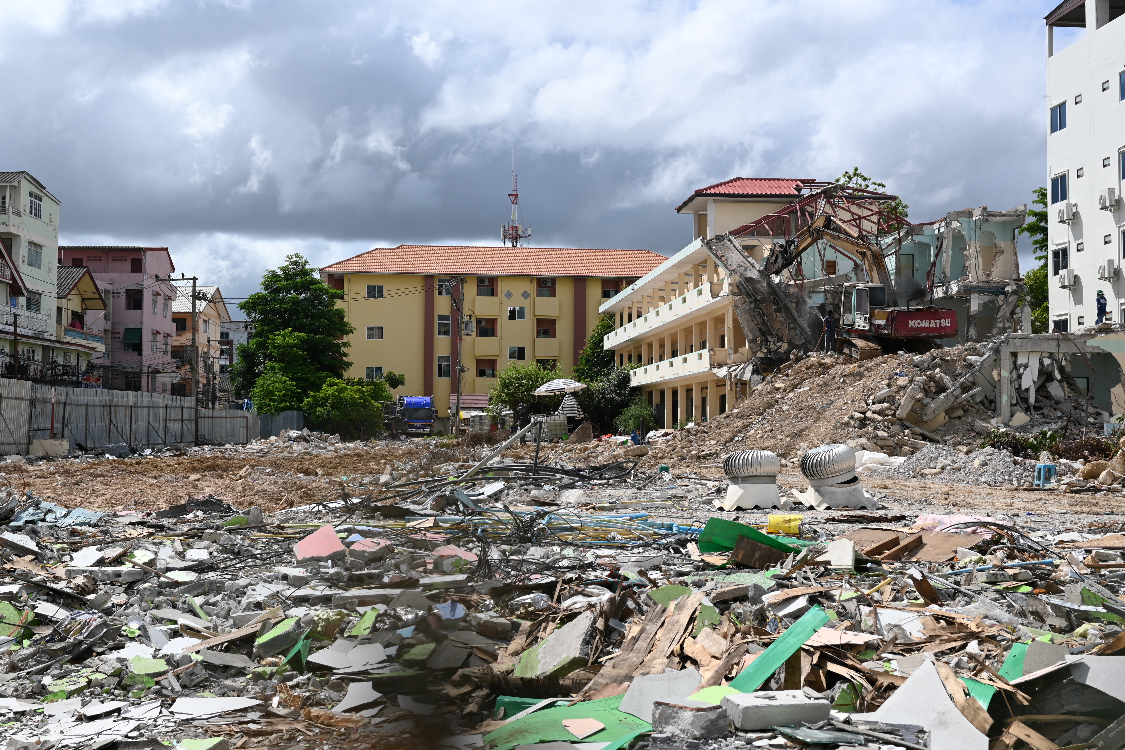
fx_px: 1312
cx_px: 562
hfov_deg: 46.4
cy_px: 375
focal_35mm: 42
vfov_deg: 31.9
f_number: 8
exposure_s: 1/500
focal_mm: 28
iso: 100
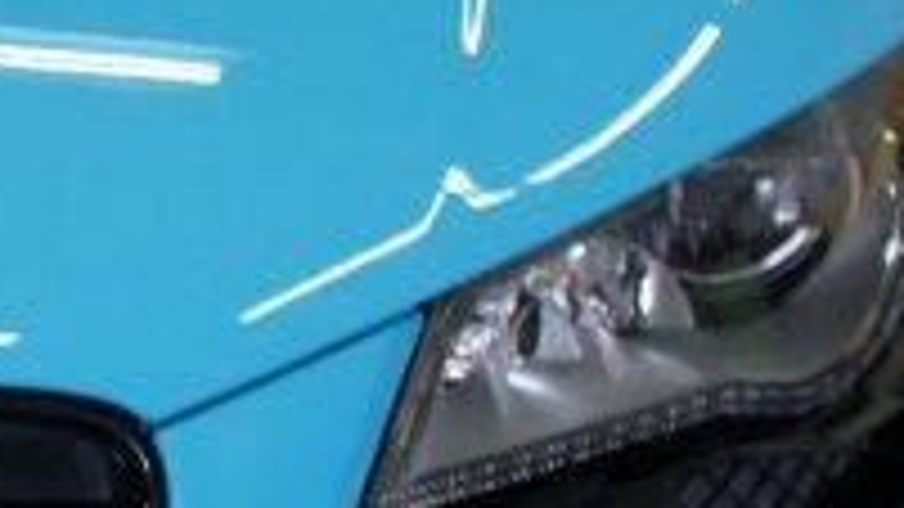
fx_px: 4218
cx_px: -1003
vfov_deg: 6.9
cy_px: 178
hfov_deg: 11.0
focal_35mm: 176
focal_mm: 22
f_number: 4.5
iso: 200
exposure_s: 1/50
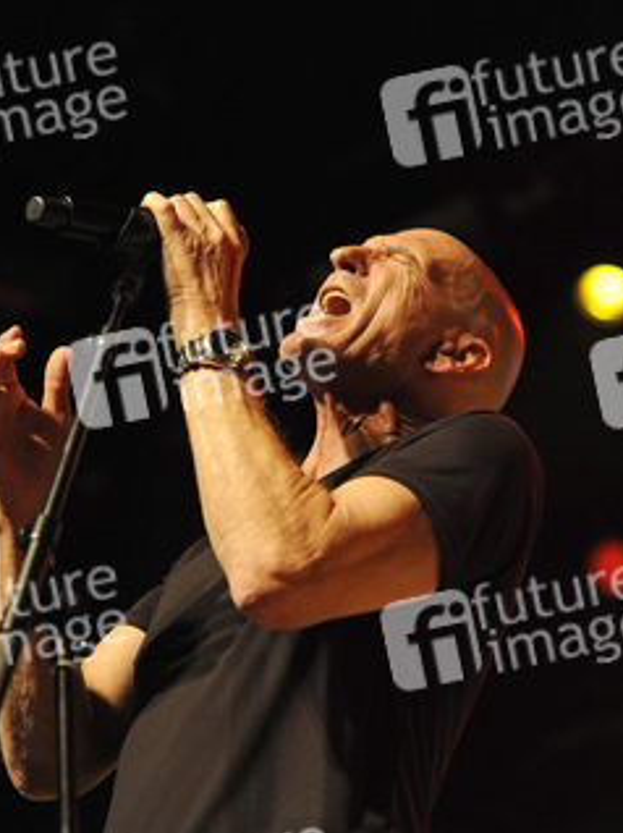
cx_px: 279
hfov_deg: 14.3
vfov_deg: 19.1
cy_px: 498
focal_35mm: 103
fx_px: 2475
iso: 1600
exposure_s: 1/200
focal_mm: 85
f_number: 3.2
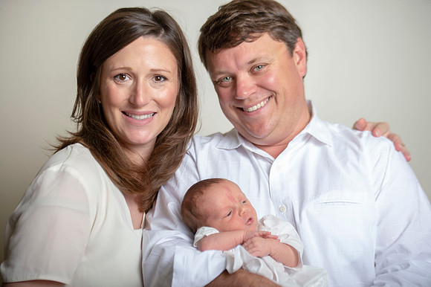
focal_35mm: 98
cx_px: 216
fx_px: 1173
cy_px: 144
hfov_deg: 20.8
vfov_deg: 13.9
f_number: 2.8
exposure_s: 1/200
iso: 80
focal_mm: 98
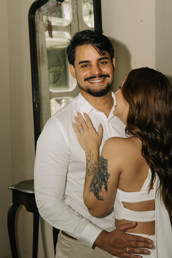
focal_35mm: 58
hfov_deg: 23.3
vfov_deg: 34.5
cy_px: 124
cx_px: 106
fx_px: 416
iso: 400
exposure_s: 1/160
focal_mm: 30
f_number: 3.5
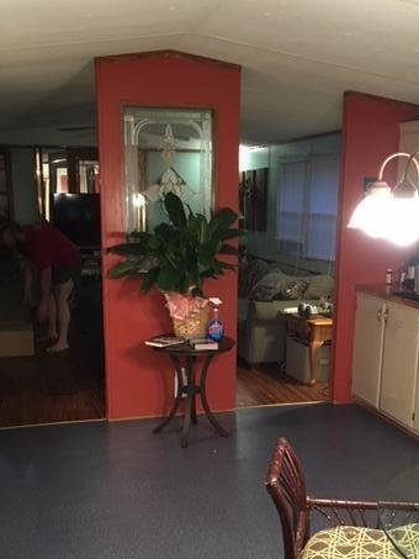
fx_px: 661
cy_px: 349
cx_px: 198
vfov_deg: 45.4
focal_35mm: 41
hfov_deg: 35.1
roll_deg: -1.3
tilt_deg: -12.8
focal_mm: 4.15
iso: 200
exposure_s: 1/17
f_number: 2.2
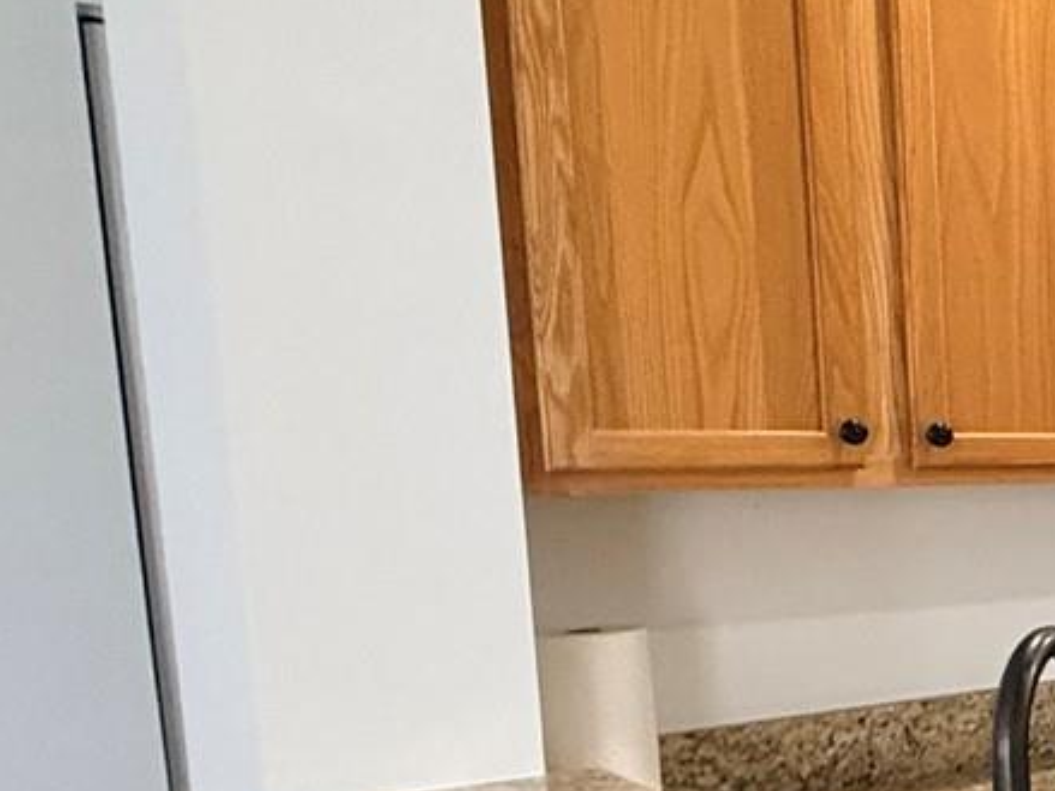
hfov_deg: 23.3
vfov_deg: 28.1
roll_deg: -1.3
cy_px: 606
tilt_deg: -7.2
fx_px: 1554
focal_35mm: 51
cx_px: 1819
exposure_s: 1/60
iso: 500
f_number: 2.2
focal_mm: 2.22
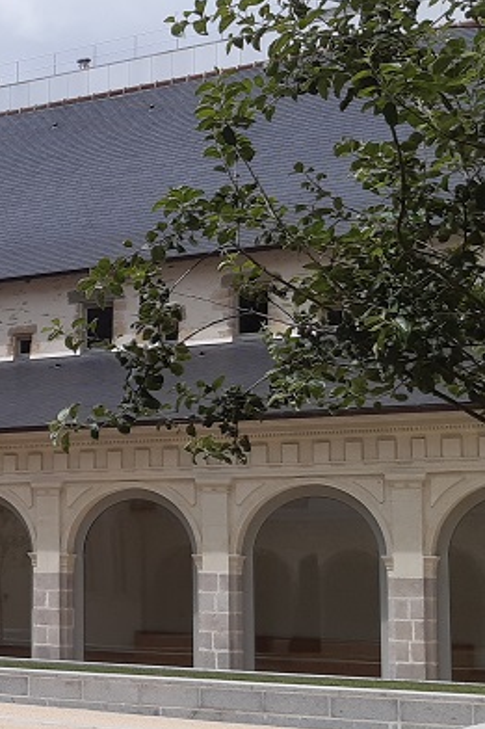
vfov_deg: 29.2
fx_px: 1395
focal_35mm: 69
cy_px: 452
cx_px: -247
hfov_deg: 17.6
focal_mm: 3.92
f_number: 1.7
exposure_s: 1/2770
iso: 40
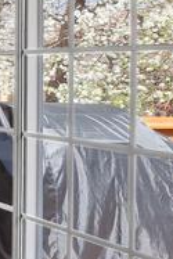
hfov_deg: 10.0
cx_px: -404
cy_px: 77
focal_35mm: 82
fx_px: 590
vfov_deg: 24.6
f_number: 9
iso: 100
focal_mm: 10
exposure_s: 1/1.25
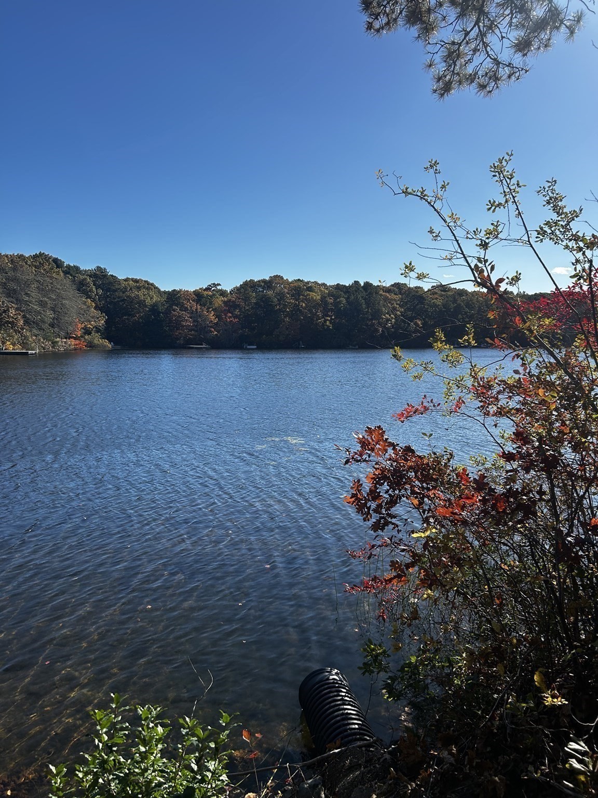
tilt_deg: -5.7
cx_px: 299
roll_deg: -1.2
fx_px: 599
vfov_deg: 67.3
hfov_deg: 53.1
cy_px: 399
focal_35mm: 26
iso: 50
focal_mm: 5.7
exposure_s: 1/4630
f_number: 1.5
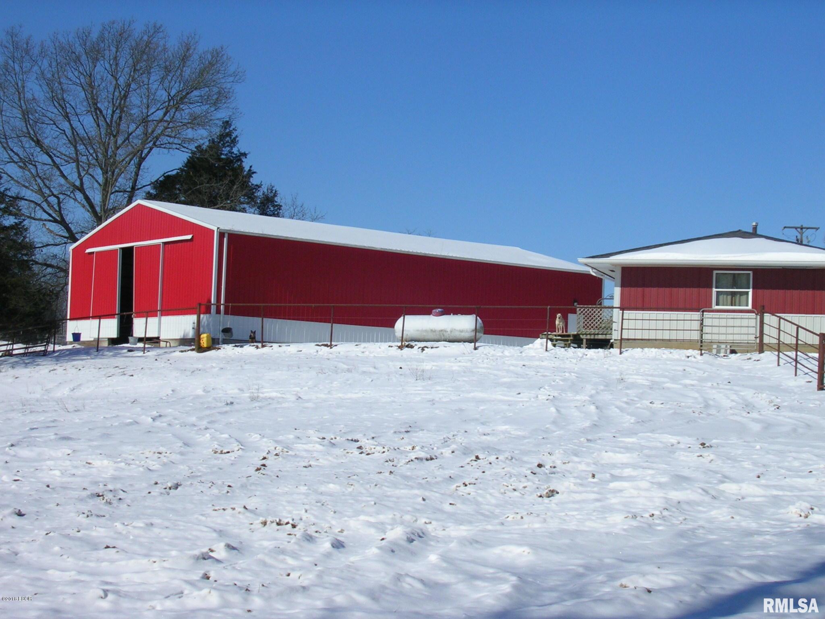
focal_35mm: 63
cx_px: 412
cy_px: 310
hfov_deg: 30.7
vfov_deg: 23.3
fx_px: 1501
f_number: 3.5
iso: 50
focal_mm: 9.6
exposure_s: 1/1500
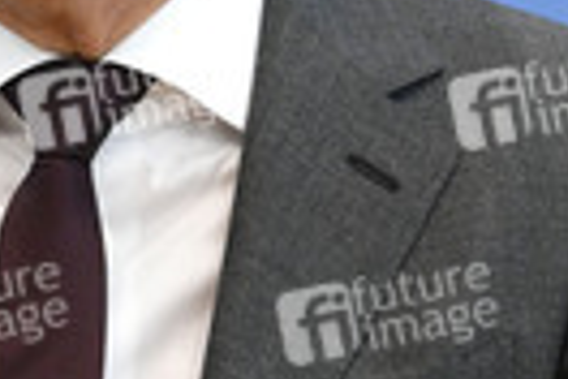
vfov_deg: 3.6
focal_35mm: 377
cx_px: 15
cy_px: -9
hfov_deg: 5.5
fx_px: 5948
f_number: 6.3
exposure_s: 1/640
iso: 5000
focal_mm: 110
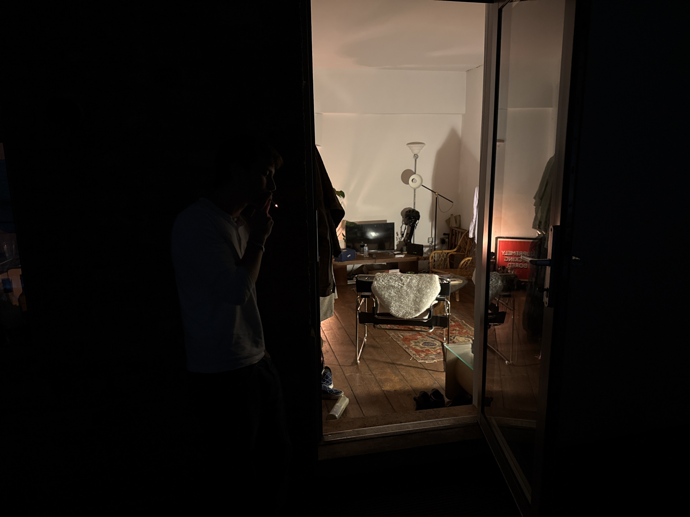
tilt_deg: -12.0
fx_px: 478
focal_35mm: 24
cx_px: 345
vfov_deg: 56.8
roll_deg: +1.1
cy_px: 258
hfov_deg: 71.6
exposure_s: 1/25
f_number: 1.78
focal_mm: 6.76
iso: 1000
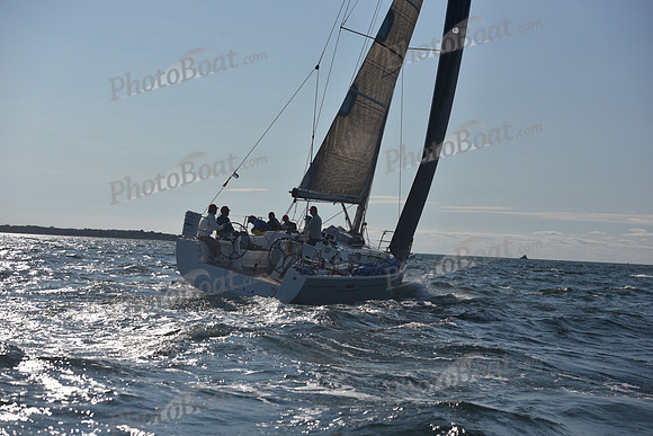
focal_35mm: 70
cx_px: 326
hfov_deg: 28.8
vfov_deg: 19.5
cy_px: 218
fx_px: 1270
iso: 250
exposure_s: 1/3200
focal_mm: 70
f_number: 5
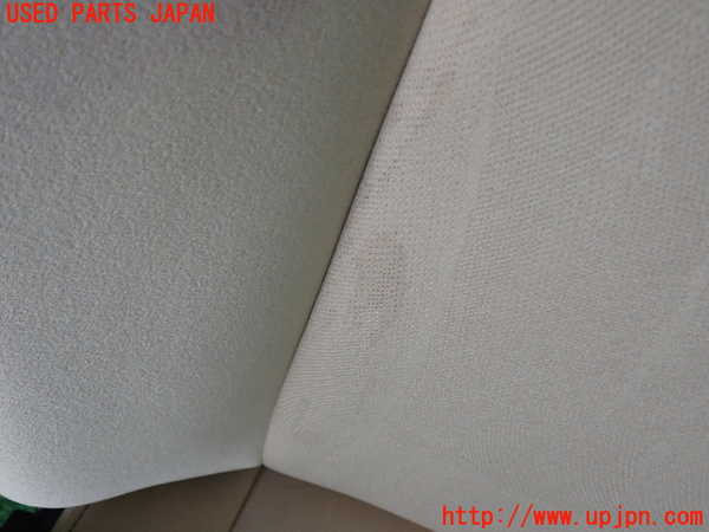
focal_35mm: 36
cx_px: 354
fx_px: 737
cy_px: 266
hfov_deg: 51.4
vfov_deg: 39.7
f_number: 2.5
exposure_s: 1/60
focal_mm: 6.37
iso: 200
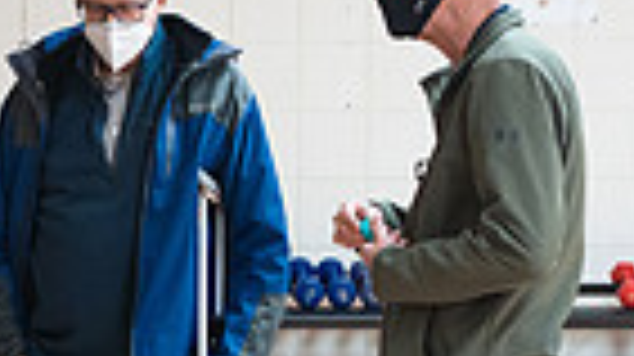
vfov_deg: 7.7
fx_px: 2620
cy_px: 333
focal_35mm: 156
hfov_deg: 13.5
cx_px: -89
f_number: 4
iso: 4000
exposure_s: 1/250
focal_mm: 35
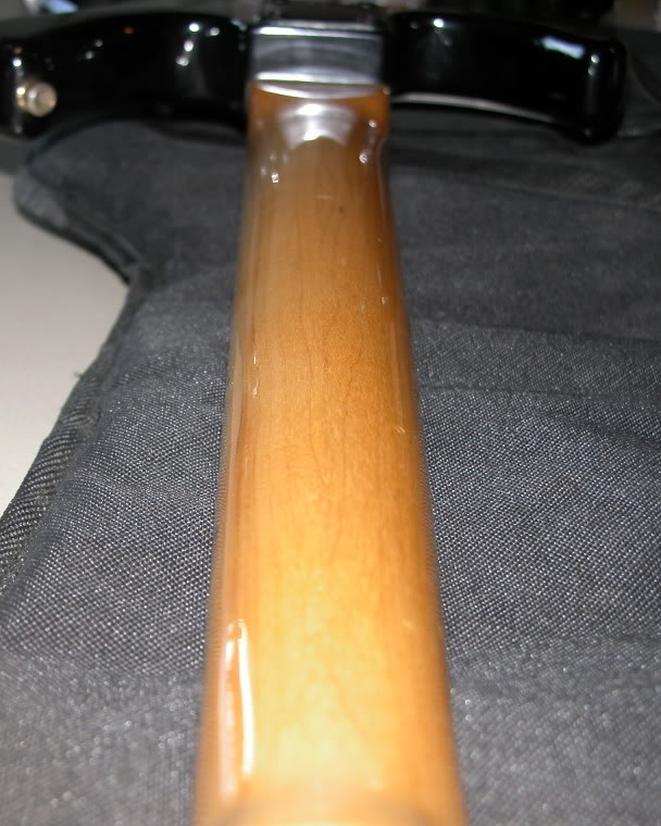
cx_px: 252
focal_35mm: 71
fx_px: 1736
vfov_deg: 26.8
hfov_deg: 21.5
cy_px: 410
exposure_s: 1/60
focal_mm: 13.7
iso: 100
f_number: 3.1
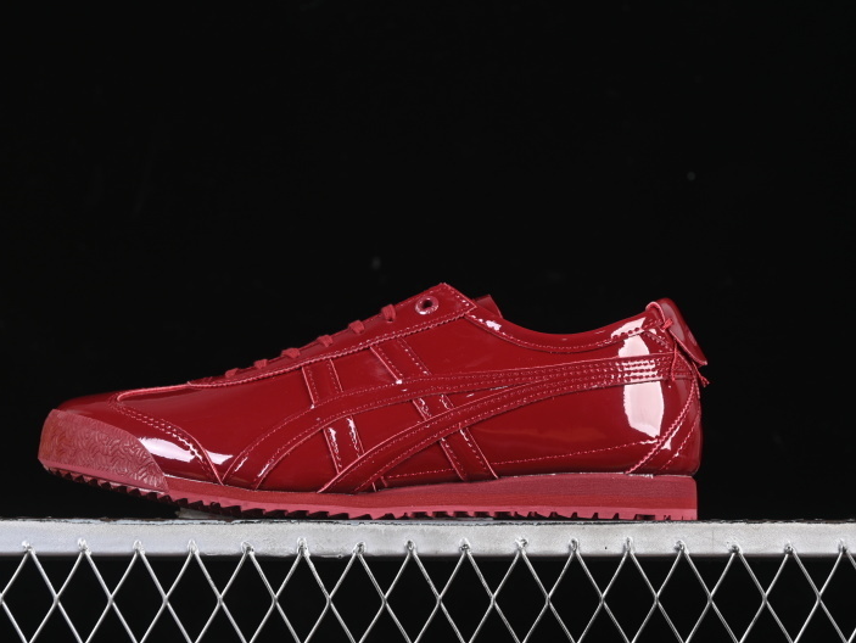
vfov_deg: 18.0
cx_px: 377
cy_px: 321
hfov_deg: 23.8
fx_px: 2029
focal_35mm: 82
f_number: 7.1
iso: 160
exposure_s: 1/60
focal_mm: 50
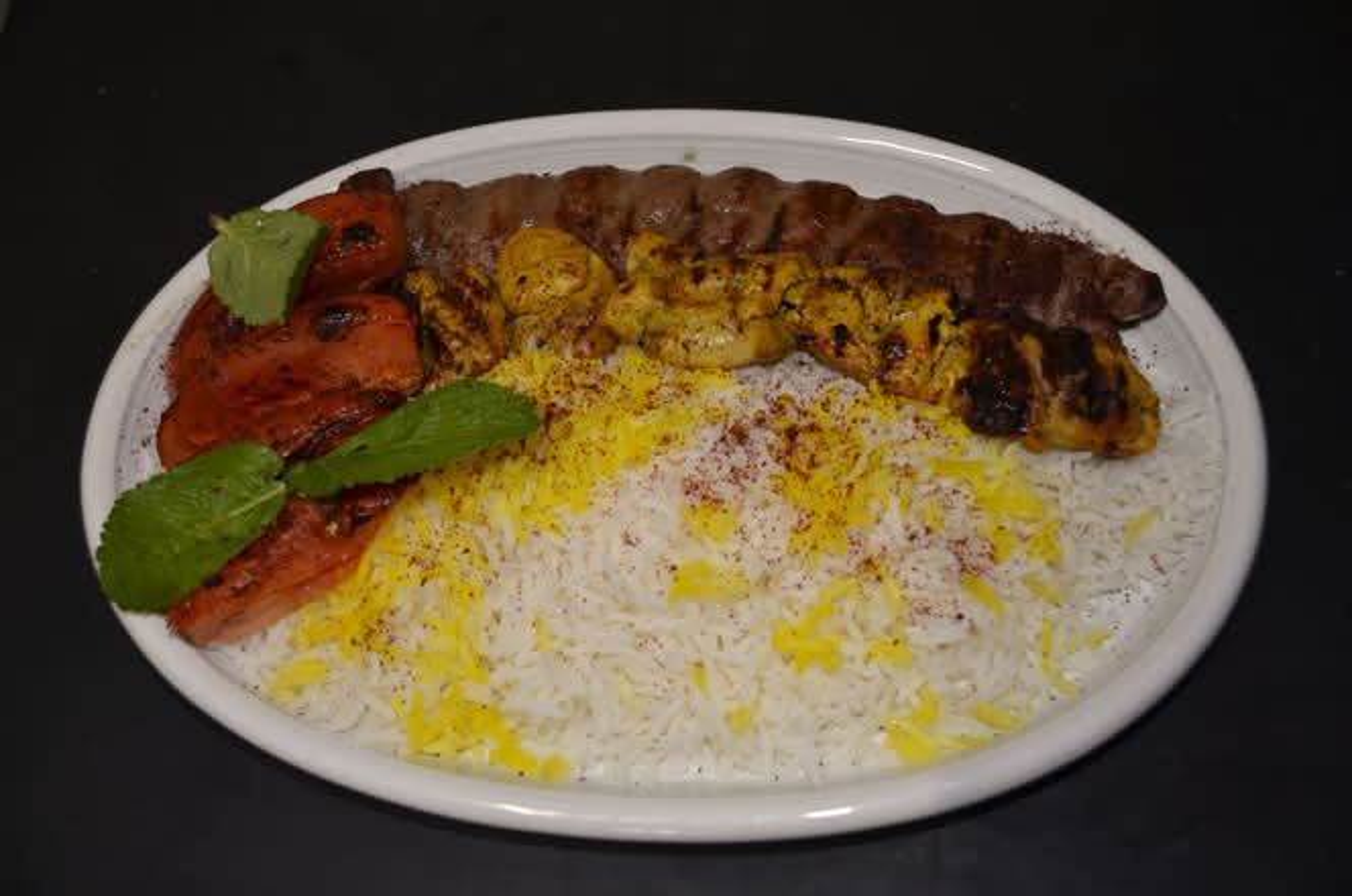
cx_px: 676
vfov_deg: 34.1
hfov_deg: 49.6
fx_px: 1462
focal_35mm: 39
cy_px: 448
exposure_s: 1/60
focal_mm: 26
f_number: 3.8
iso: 500
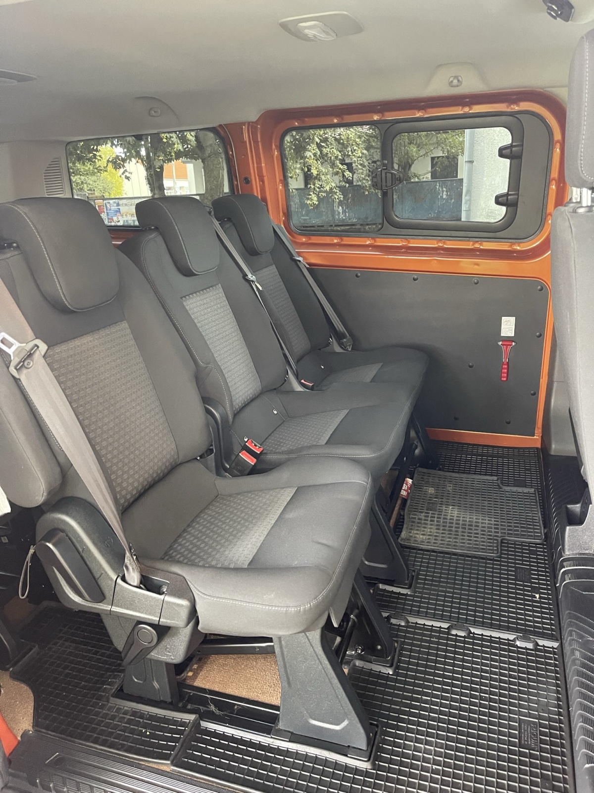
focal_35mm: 26
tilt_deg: -17.1
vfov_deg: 67.3
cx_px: 297
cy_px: 396
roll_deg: +5.0
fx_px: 595
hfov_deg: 53.1
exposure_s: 1/60
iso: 500
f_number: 1.6
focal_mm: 5.1
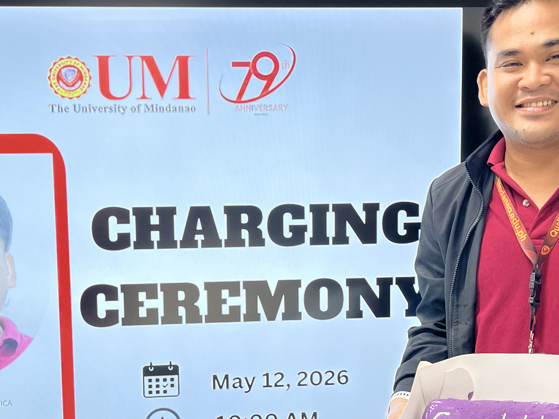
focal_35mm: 52
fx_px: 840
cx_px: 259
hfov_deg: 36.8
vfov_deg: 28.0
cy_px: 247
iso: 125
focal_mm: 5.1
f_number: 1.6
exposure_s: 1/60
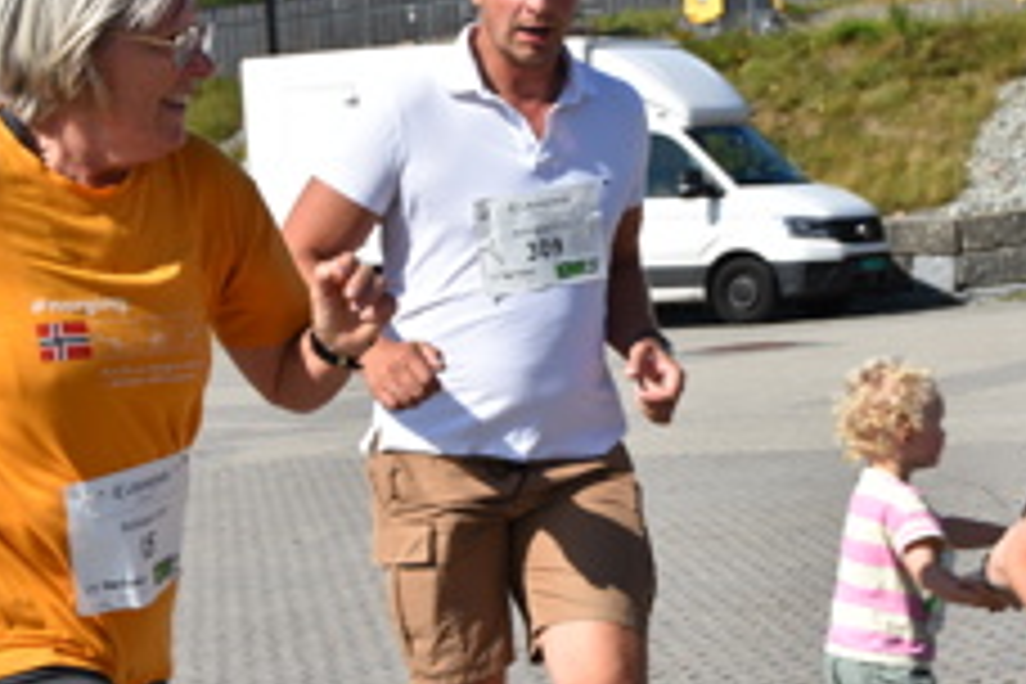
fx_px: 3448
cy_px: 326
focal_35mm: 121
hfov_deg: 16.9
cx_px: 580
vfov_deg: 11.3
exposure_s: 1/500
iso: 140
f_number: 8
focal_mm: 46
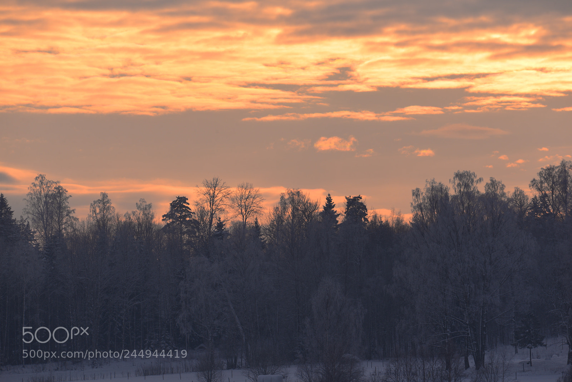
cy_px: 191
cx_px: 286
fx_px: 7152
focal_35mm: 450
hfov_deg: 4.6
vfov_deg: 3.1
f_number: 11
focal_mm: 450
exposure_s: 1/125
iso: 100
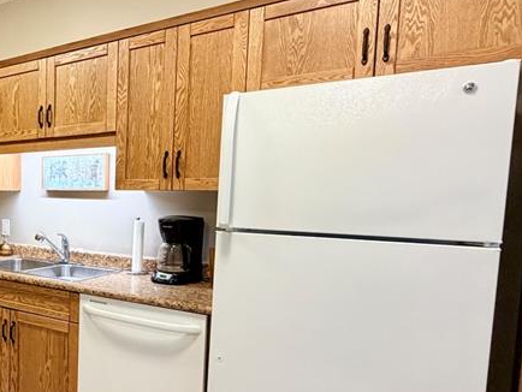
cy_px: 234
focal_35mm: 33
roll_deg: -0.1
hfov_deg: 45.5
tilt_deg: -5.4
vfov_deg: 42.8
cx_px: -13
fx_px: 498
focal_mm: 2.22
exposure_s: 1/60
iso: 320
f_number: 2.2
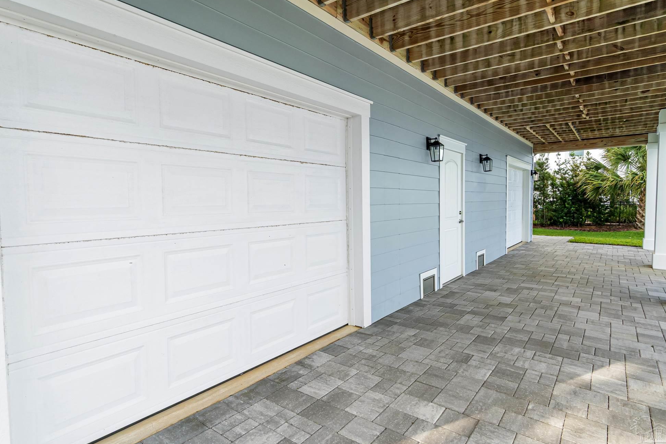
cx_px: 340
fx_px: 351
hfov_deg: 86.9
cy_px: 219
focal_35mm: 19
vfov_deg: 64.5
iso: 500
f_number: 9
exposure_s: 1/100
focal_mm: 12
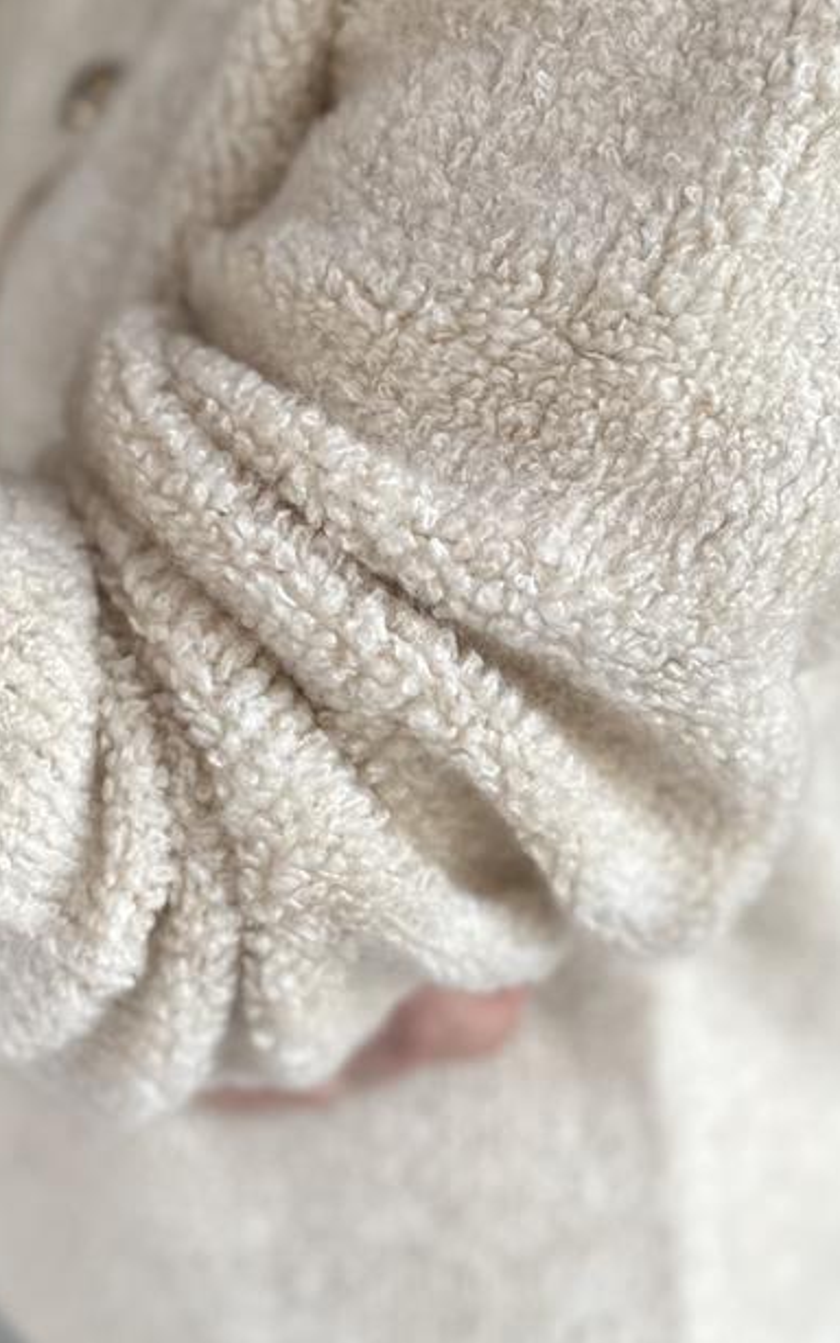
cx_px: 398
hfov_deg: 24.4
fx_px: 1940
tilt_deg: -20.2
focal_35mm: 53
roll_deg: +0.9
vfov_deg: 38.0
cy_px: 521
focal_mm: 6.86
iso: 80
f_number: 1.78
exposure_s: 1/508
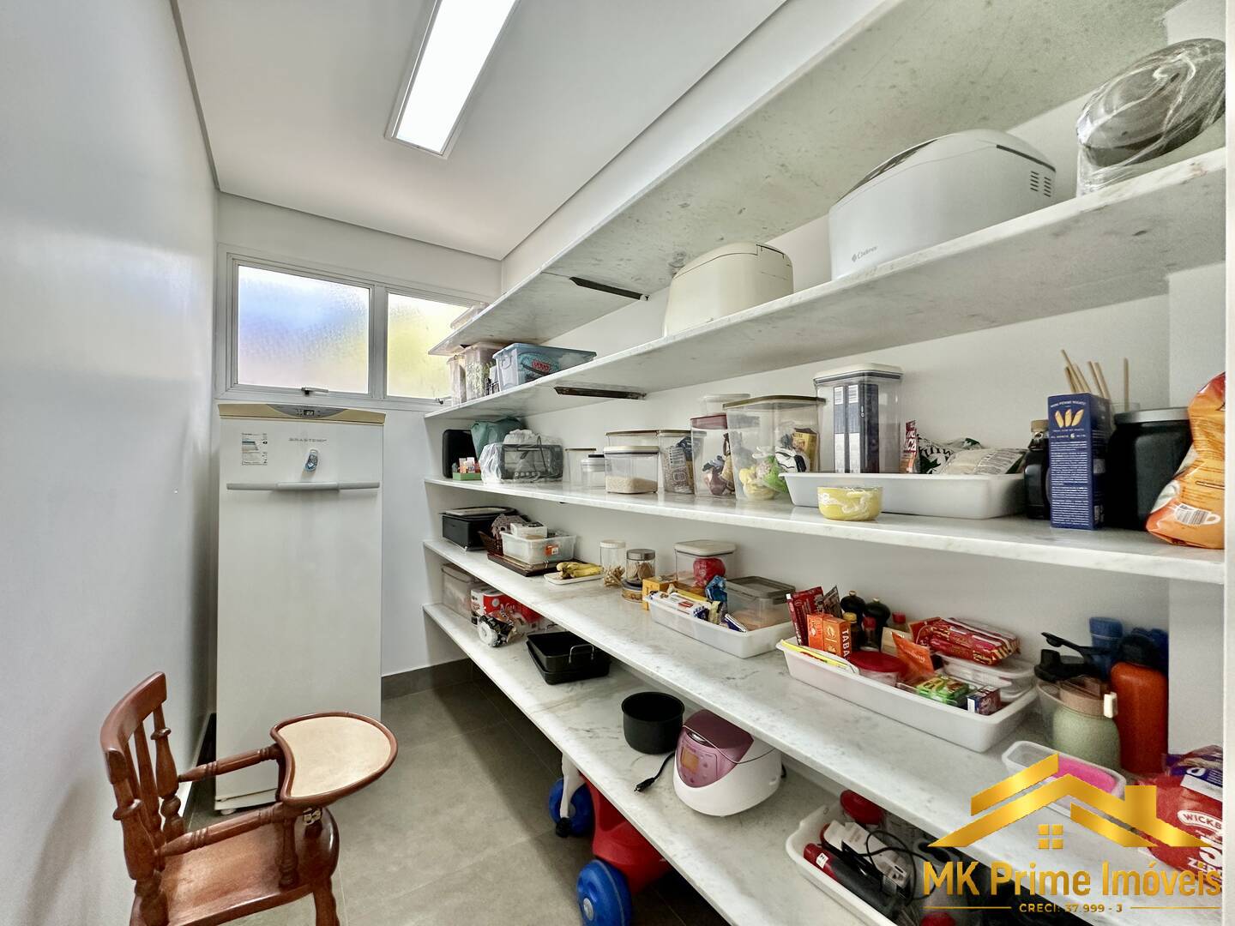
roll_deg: -0.8
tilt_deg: +0.6
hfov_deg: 102.1
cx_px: 618
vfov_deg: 85.7
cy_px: 463
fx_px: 499
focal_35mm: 14
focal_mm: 2.22
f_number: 2.2
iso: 250
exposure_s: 1/120
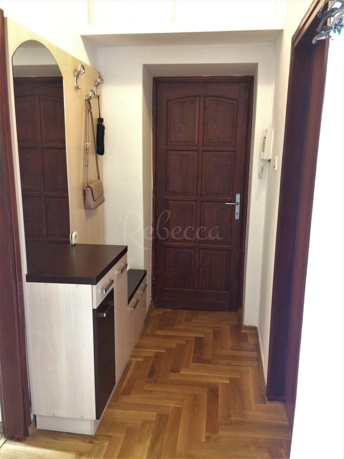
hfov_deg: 48.2
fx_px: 384
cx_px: 172
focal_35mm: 29
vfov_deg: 61.7
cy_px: 230
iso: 320
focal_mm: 4.15
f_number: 2.2
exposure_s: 1/17
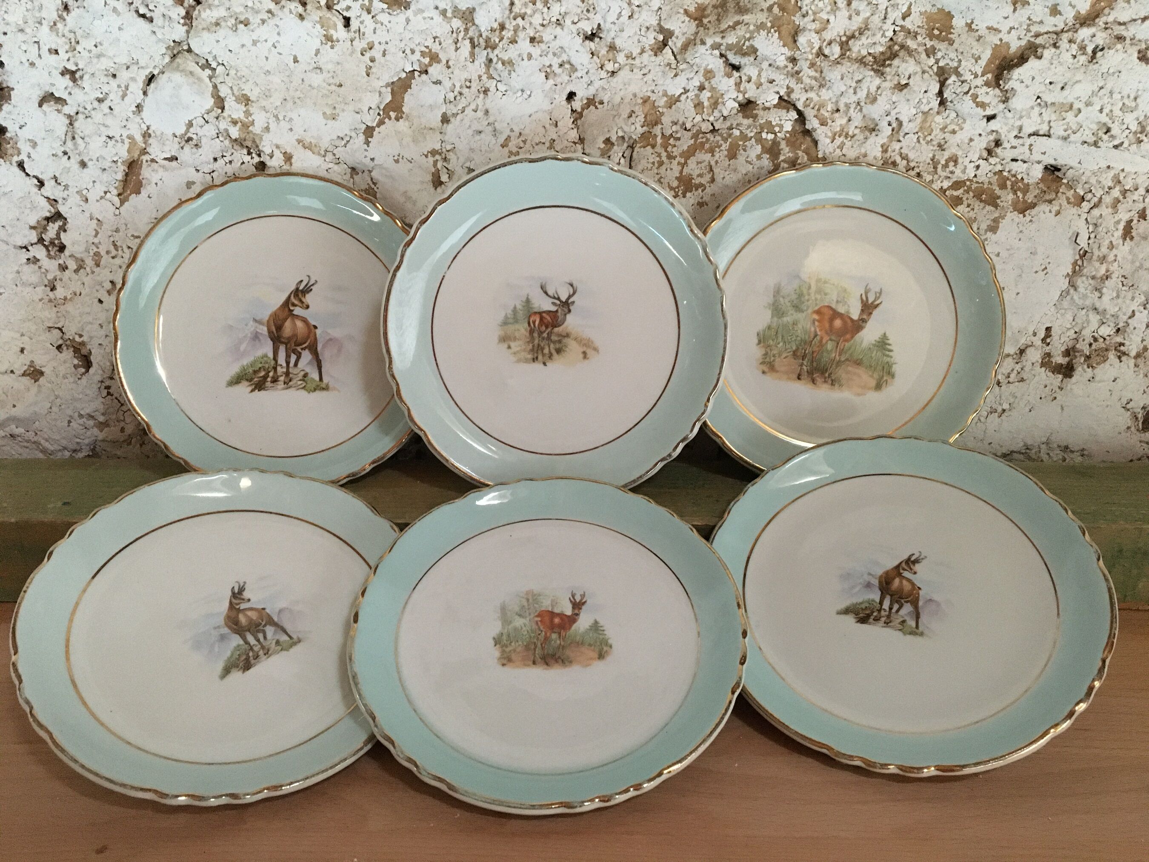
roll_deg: +1.9
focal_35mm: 29
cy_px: 431
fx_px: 963
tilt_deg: -22.5
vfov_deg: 48.2
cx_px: 574
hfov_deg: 61.7
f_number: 2.2
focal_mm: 4.15
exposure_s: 1/17
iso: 250
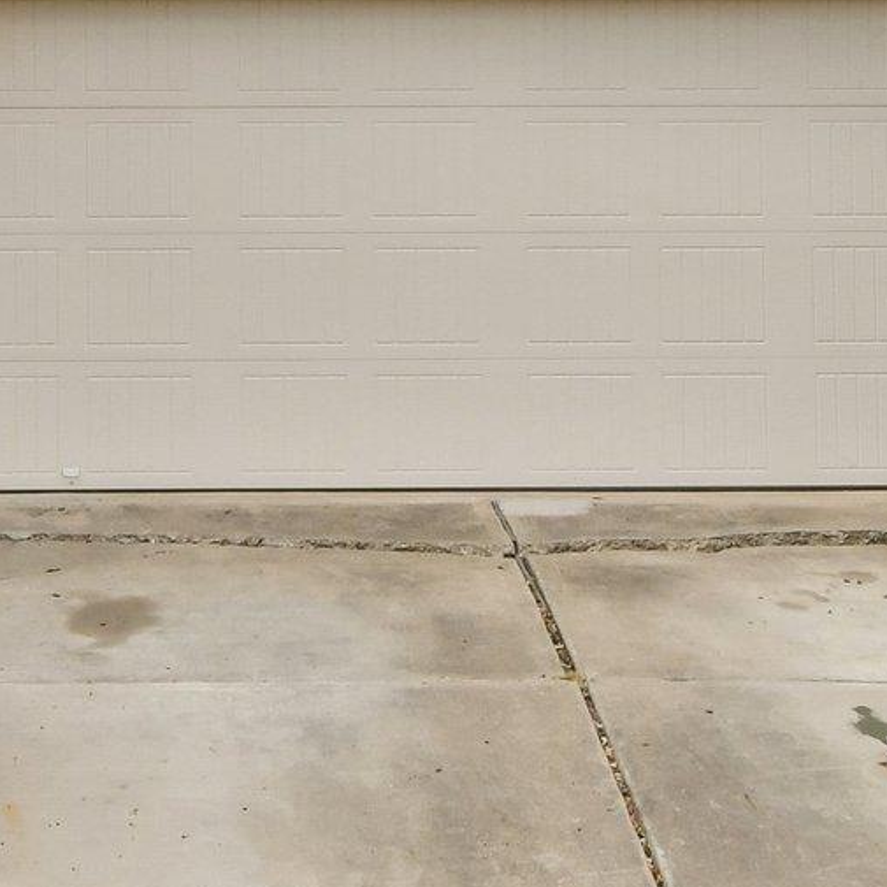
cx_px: 223
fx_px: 3595
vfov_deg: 13.6
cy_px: -234
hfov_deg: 14.0
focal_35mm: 124
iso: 400
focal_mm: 24
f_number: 8
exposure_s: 1/160
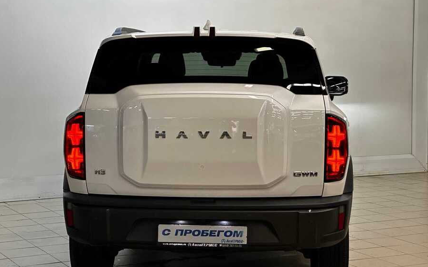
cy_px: 149
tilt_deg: -4.7
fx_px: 956
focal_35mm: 82
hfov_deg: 25.2
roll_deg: -0.6
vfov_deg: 15.9
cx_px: 214
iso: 200
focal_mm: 9
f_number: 2.8
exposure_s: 1/80
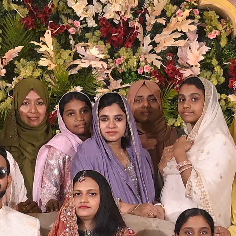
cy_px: 222
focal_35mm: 170
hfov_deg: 10.2
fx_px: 1311
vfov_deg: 10.2
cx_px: 27
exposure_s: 1/200
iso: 1000
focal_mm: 24
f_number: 5
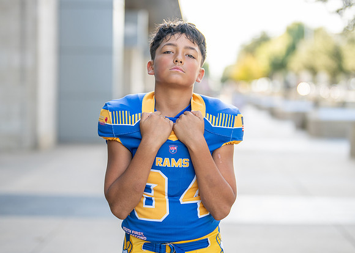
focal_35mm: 74
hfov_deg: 26.7
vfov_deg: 19.2
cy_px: 122
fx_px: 748
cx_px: 176
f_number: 1.2
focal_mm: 50
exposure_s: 1/1600
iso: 125
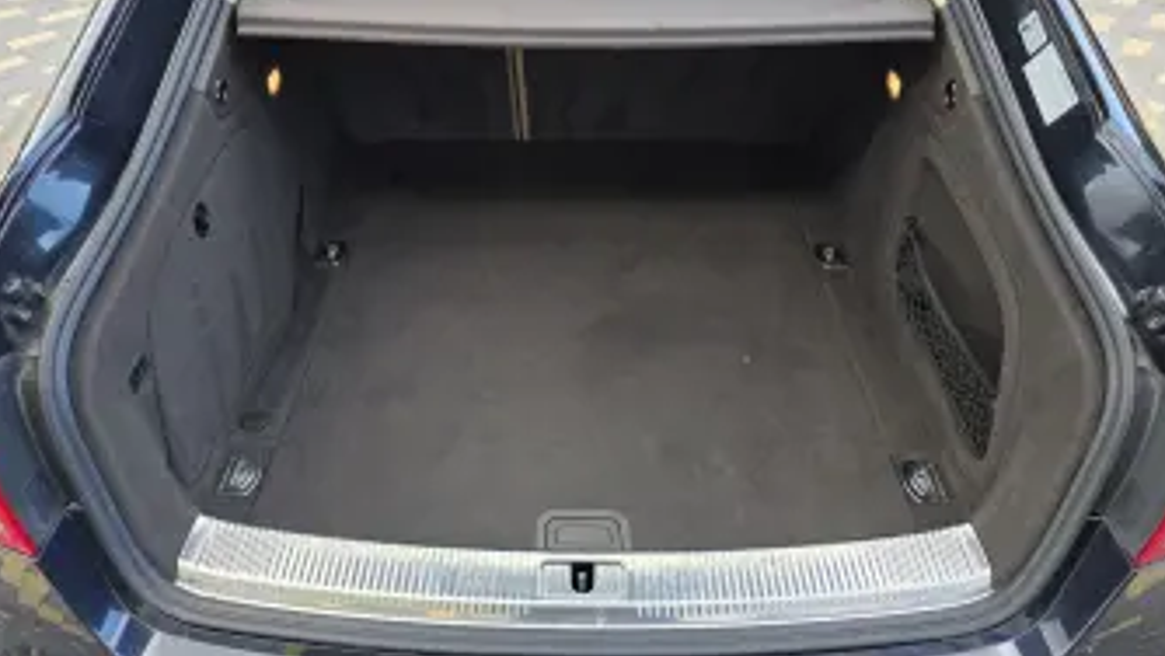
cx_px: 579
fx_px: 834
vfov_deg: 42.5
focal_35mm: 27
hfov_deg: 69.9
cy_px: 237
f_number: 1.7
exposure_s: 1/180
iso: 50
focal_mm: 6.25
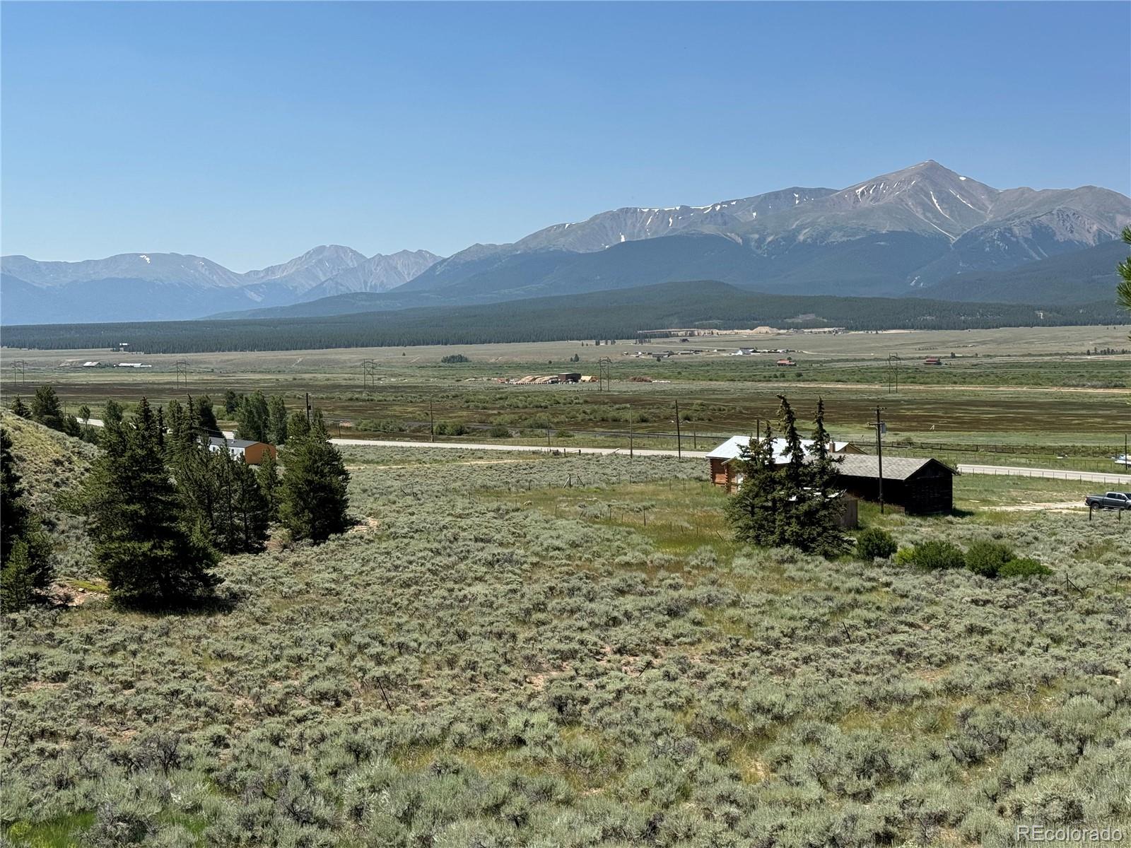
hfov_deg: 39.7
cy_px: 424
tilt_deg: -4.3
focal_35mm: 48
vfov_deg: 30.3
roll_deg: +0.5
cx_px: 566
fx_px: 1568
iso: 64
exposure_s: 1/4049
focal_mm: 6.76
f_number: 1.78
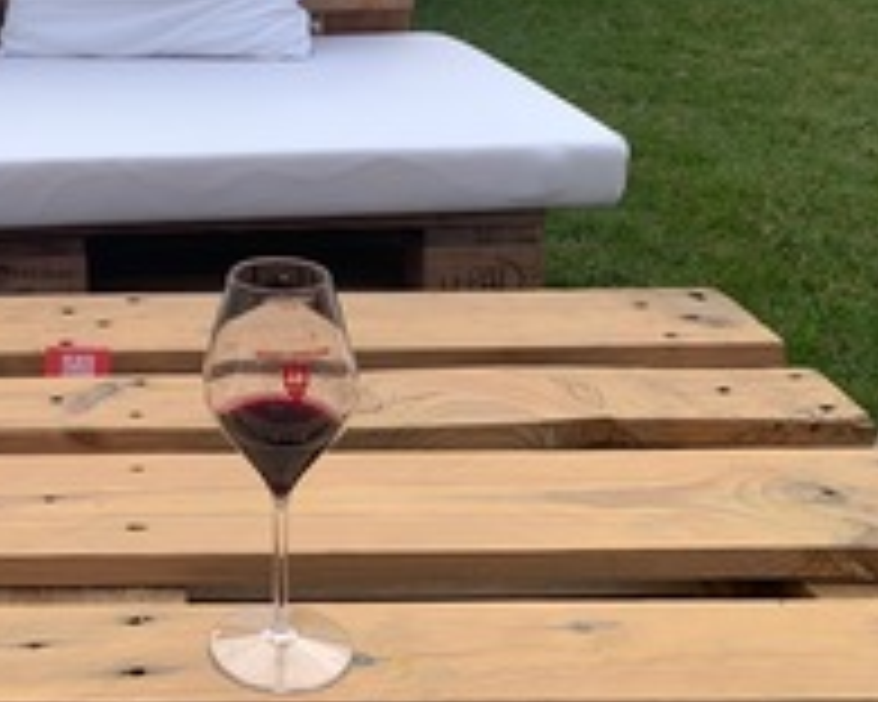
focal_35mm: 52
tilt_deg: -14.7
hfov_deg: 33.9
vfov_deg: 28.3
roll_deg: +2.3
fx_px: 1351
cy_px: 108
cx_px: 77
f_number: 1.8
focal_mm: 4.25
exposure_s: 1/1610
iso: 25
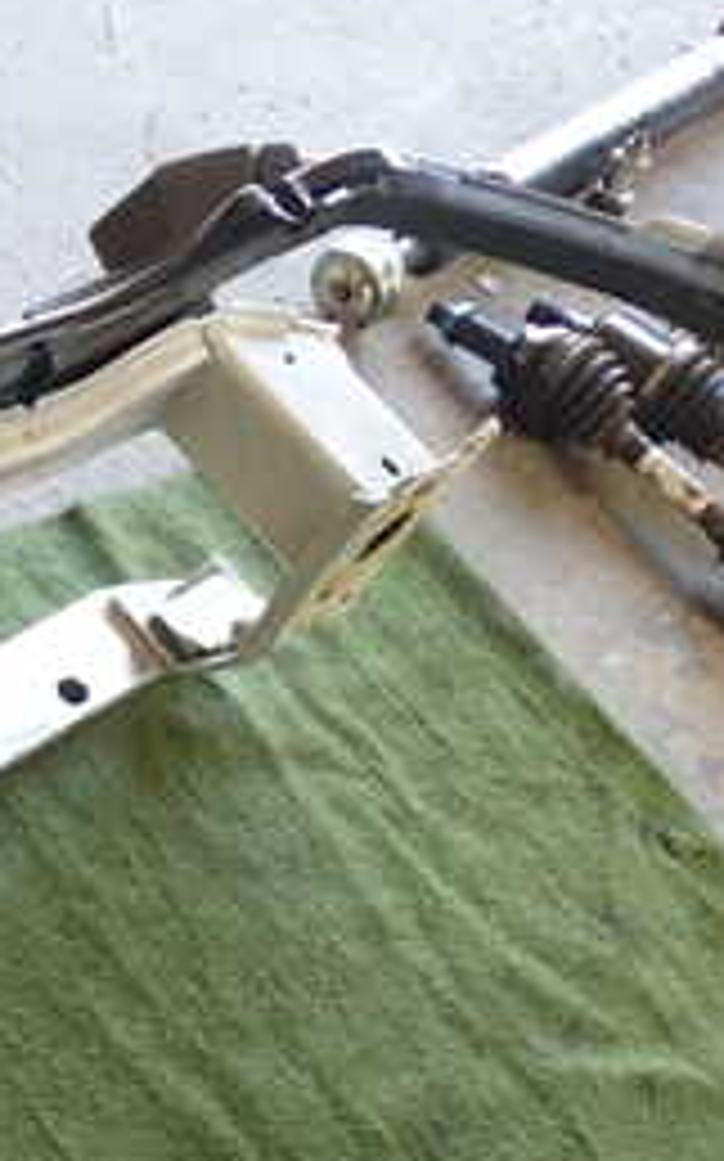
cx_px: -211
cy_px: 981
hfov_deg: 16.6
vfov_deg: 27.1
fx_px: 2339
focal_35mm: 74
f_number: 2.3
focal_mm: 5.4
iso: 200
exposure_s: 1/50
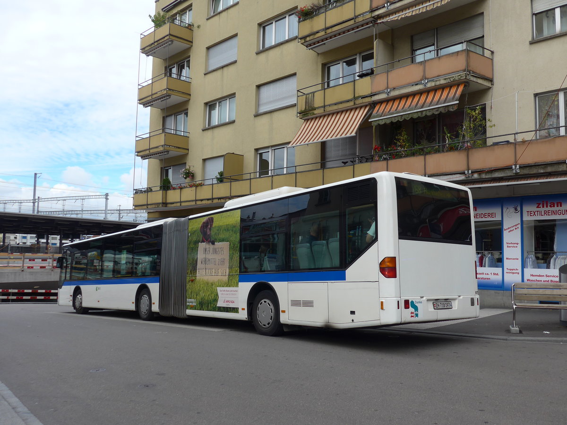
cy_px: 212
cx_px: 284
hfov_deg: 58.4
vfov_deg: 45.4
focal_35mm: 31
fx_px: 508
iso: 80
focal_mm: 6.5
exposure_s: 1/800
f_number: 2.8
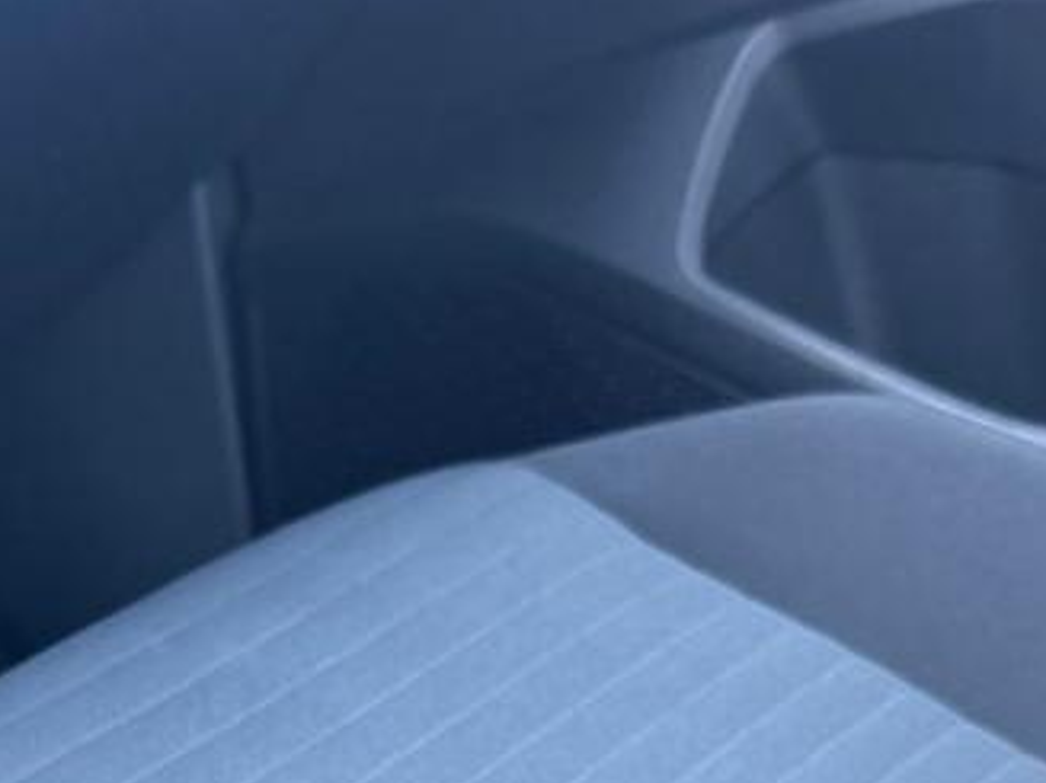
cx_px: 240
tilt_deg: -33.2
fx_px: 2839
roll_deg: +9.4
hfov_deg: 20.7
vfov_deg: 14.4
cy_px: 1266
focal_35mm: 94
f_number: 1.78
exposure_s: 1/60
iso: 200
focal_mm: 6.76
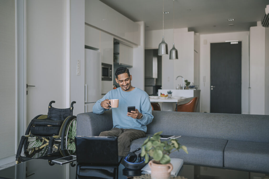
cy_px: 90
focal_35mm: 35
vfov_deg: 37.9
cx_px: 134
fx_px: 262
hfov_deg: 54.4
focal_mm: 35
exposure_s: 1/160
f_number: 1.4
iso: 200
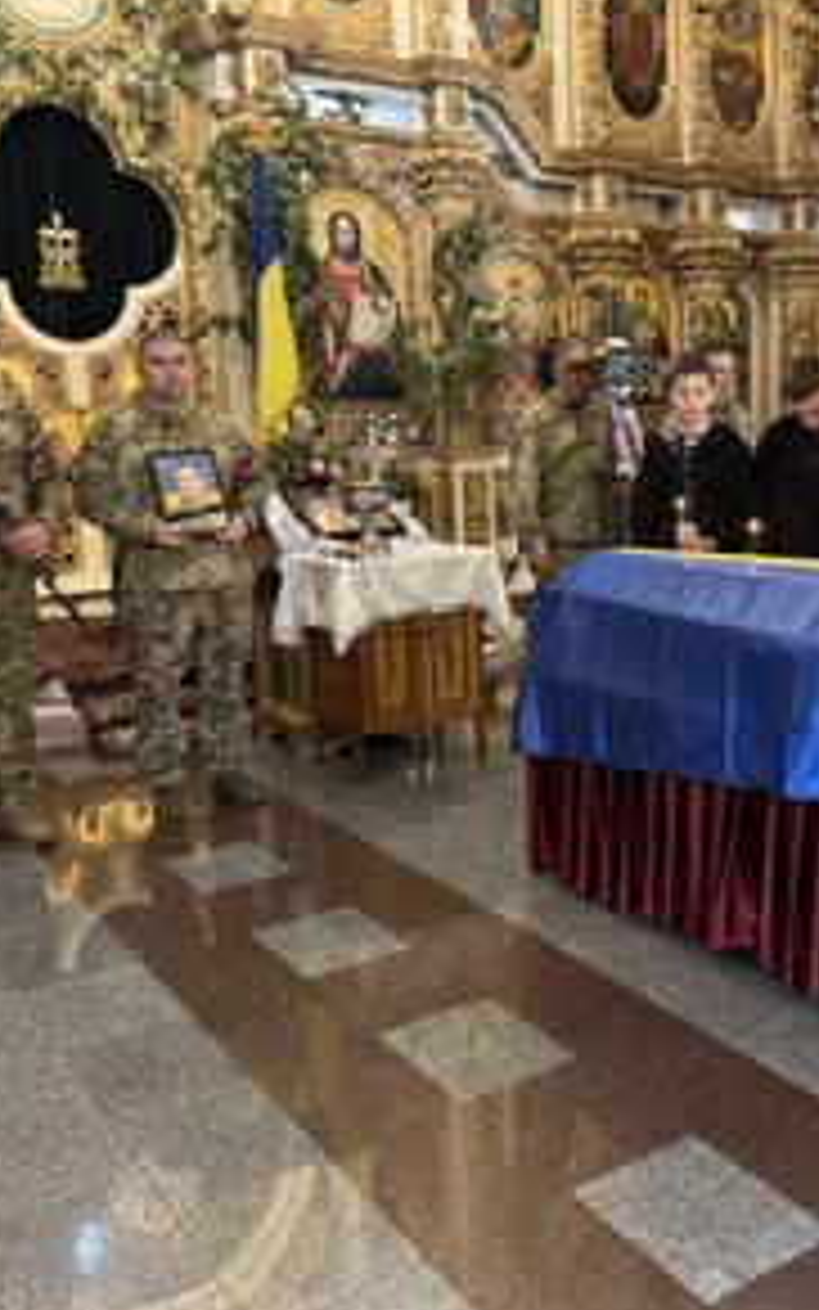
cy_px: 653
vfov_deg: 55.3
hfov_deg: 35.2
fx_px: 1249
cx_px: 648
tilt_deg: -10.4
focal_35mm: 35
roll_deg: +1.1
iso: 800
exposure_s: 1/50
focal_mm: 6.76
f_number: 1.78
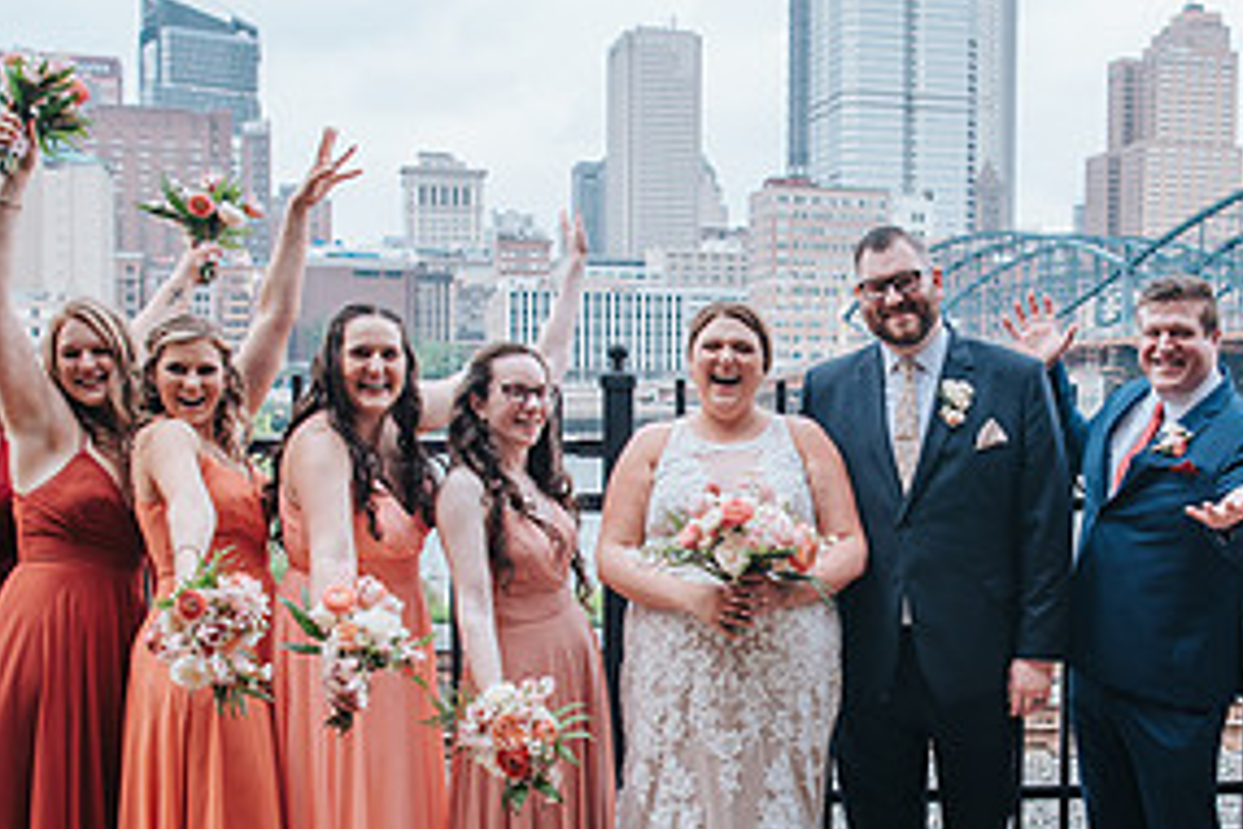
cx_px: 940
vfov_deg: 25.9
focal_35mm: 52
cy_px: 530
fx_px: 1795
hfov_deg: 37.2
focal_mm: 24
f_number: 4
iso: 140
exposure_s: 1/320
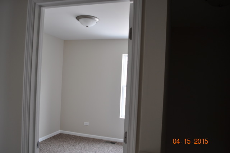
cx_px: 115
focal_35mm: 30
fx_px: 191
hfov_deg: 62.0
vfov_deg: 43.5
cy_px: 76
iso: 200
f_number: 3.8
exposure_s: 1/30
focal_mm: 20
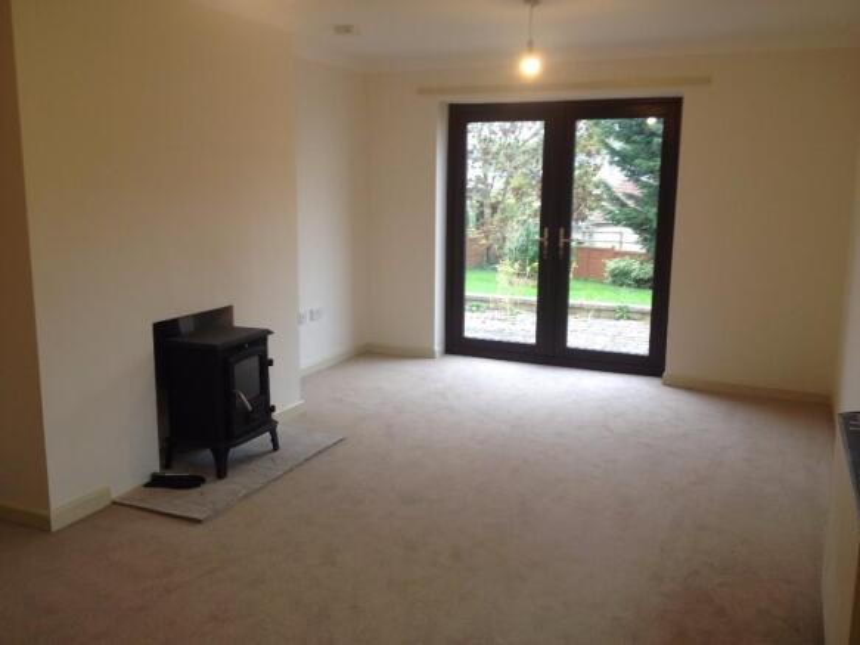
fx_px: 869
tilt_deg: -12.0
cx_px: 430
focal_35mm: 35
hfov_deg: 52.6
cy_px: 322
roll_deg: -1.3
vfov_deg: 40.7
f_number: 2.4
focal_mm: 4.28
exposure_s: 1/20
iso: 50
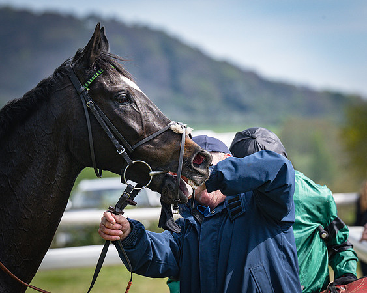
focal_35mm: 381
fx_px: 4141
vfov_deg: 4.1
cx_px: 198
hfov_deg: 5.1
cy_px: 139
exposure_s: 1/1250
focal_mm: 200
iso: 400
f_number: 5
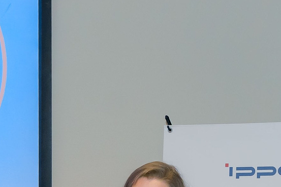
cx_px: 8
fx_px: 1319
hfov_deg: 12.0
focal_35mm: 169
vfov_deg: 7.9
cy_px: 299
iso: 1600
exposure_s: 1/125
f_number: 4.5
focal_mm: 35
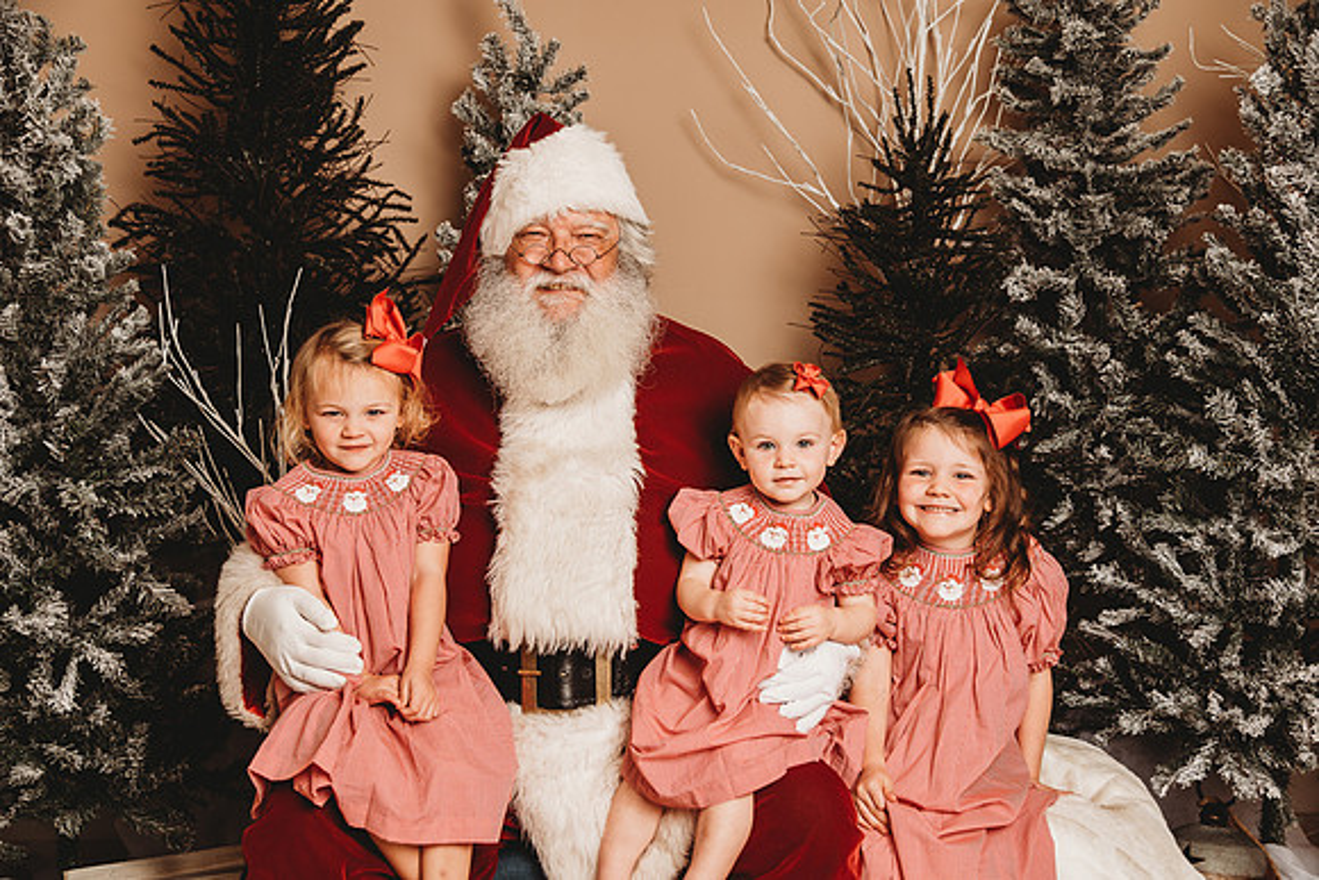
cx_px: 660
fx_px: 1612
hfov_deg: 44.5
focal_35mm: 44
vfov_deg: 30.5
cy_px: 440
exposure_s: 1/160
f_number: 4
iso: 100
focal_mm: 44
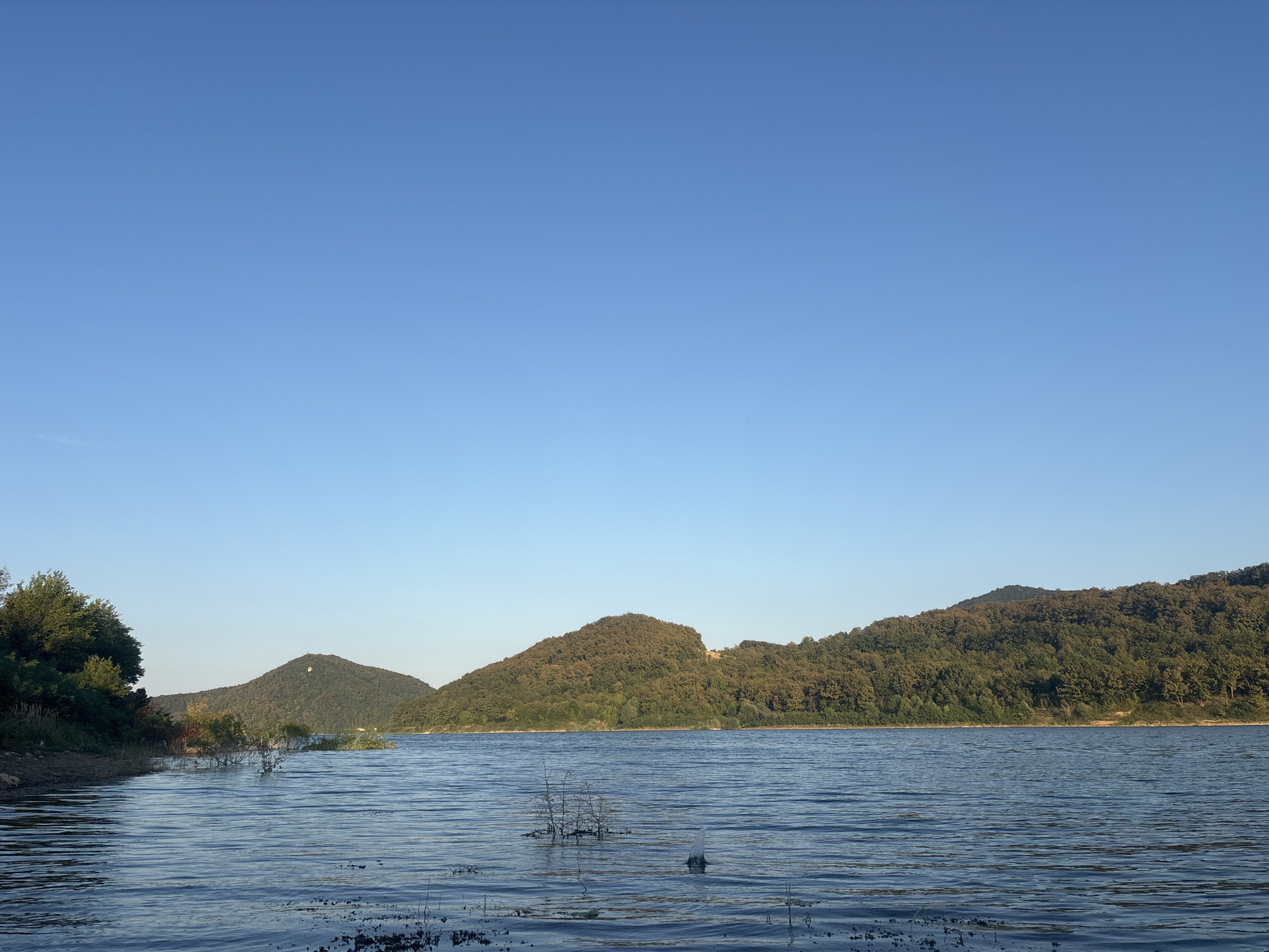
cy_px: 476
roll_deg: +1.2
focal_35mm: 26
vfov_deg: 53.1
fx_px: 953
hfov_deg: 67.3
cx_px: 634
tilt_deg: +14.4
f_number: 1.6
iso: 50
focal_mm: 5.96
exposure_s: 1/2242
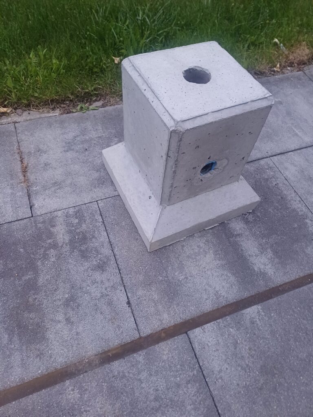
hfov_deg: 54.9
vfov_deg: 69.4
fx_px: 301
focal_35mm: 25
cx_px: 156
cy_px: 208
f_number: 1.8
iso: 500
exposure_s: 1/25
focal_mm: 4.65
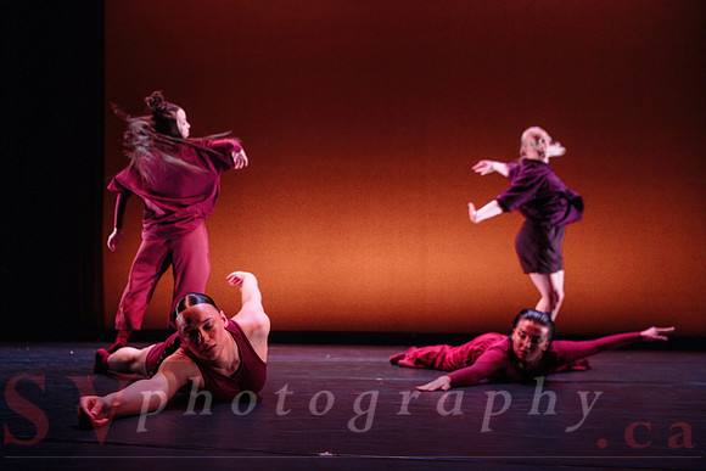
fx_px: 675
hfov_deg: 54.9
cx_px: 289
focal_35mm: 34
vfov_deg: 38.4
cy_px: 277
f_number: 2.8
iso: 2500
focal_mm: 29
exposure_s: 1/250
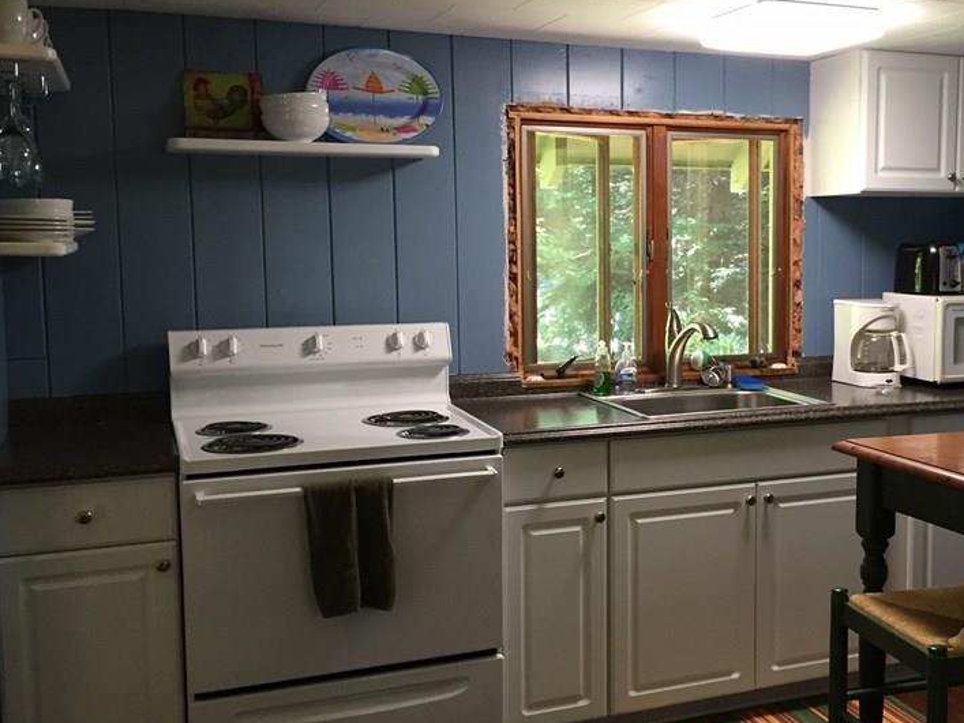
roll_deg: -1.0
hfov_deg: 43.9
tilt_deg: -5.0
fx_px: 1169
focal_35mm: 42
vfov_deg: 34.3
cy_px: 344
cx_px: 675
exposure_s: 1/30
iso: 100
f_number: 2.2
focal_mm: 4.15
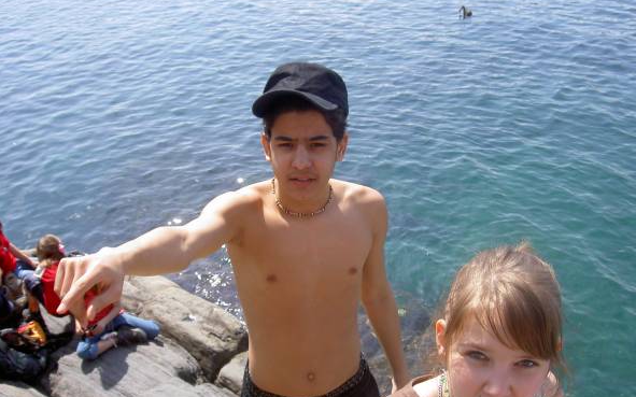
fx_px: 728
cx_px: 322
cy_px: 231
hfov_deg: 47.2
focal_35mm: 42
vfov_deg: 30.5
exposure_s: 1/250
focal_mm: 8
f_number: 4.7
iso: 100
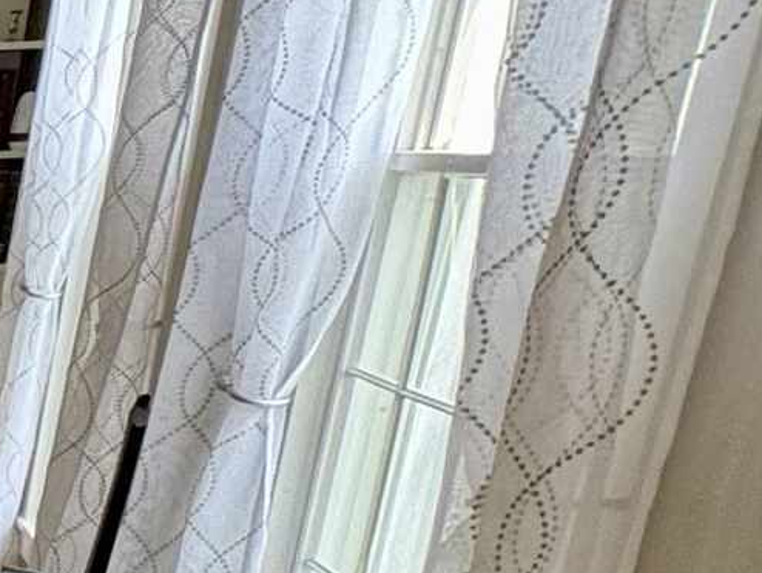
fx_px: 1916
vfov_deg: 16.2
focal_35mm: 87
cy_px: 726
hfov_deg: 13.2
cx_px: -1259
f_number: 2.2
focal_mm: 2.22
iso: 64
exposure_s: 1/99
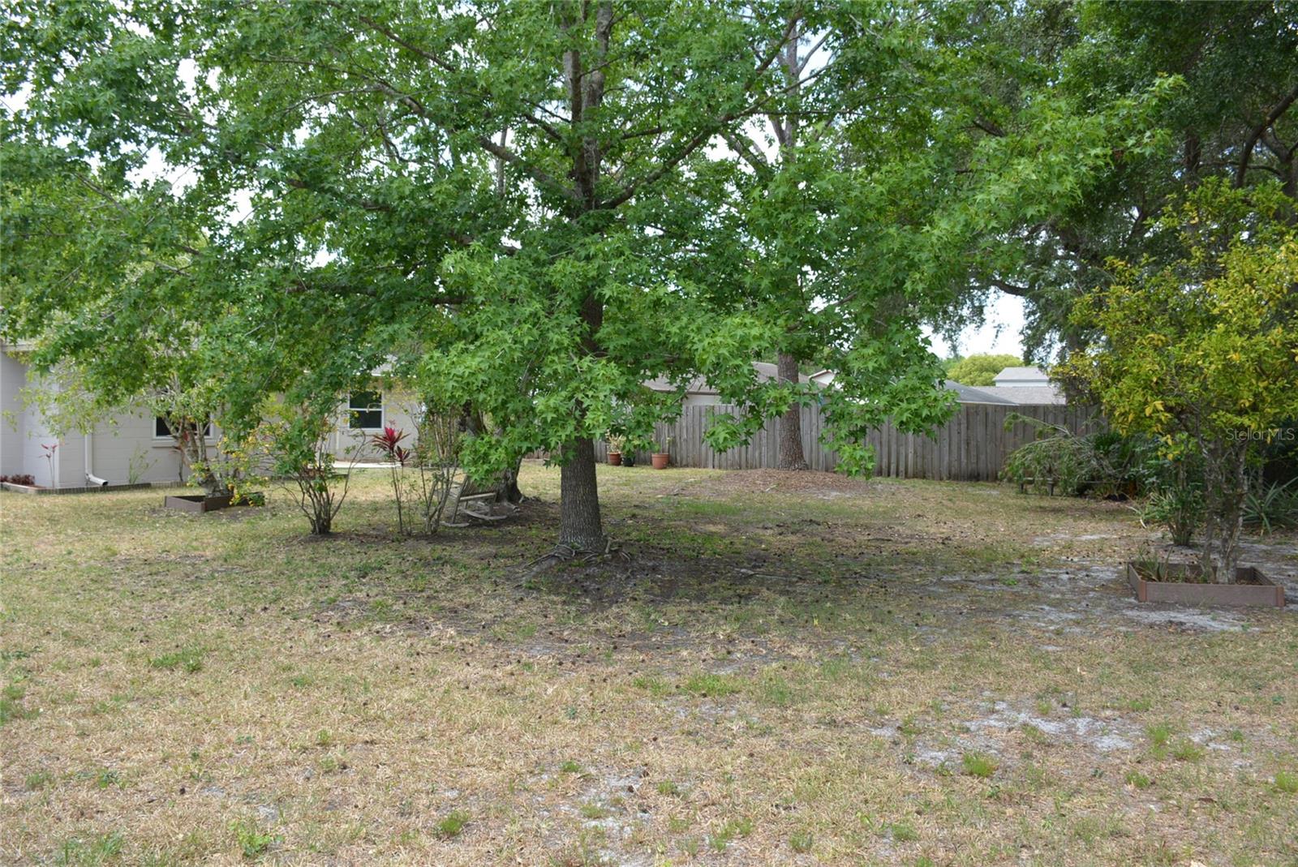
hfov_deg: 67.3
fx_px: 974
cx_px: 649
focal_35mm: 27
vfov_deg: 48.0
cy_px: 434
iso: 200
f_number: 7.1
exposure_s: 1/200
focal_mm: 18
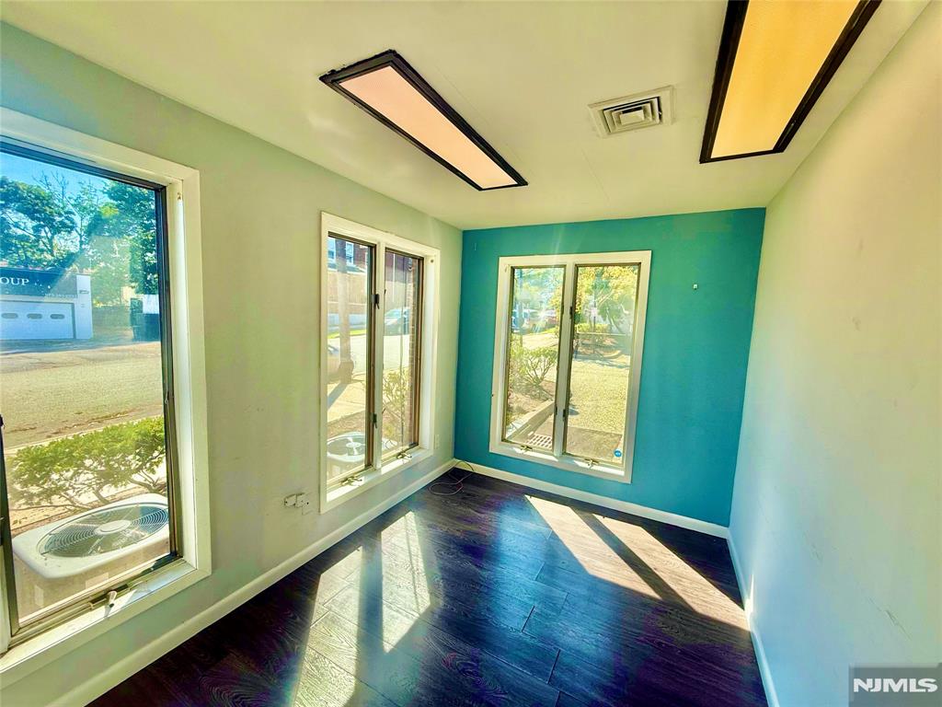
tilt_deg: -5.1
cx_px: 471
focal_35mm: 14
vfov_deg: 85.7
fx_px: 381
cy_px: 354
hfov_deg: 102.1
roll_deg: -2.2
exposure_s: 1/312
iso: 50
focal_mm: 2.22
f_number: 2.2
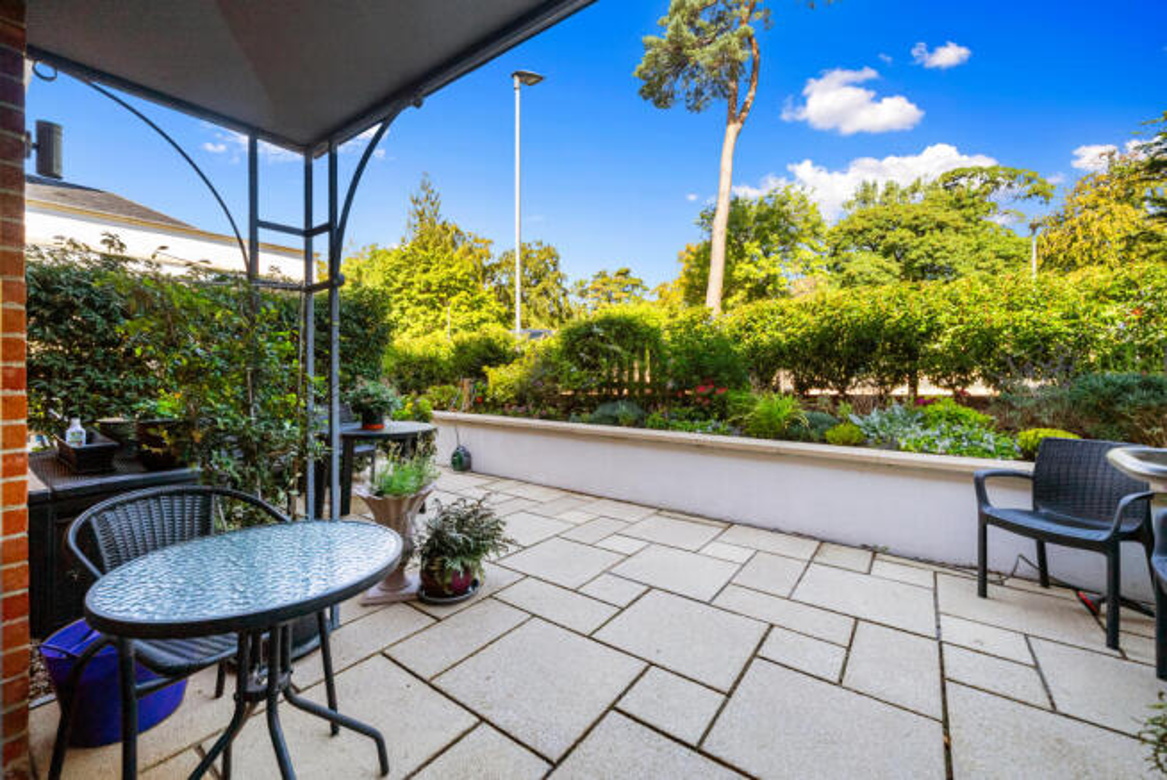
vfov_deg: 81.3
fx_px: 454
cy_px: 390
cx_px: 584
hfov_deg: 104.2
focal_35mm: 14
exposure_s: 1/320
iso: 400
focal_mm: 14
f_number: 7.1
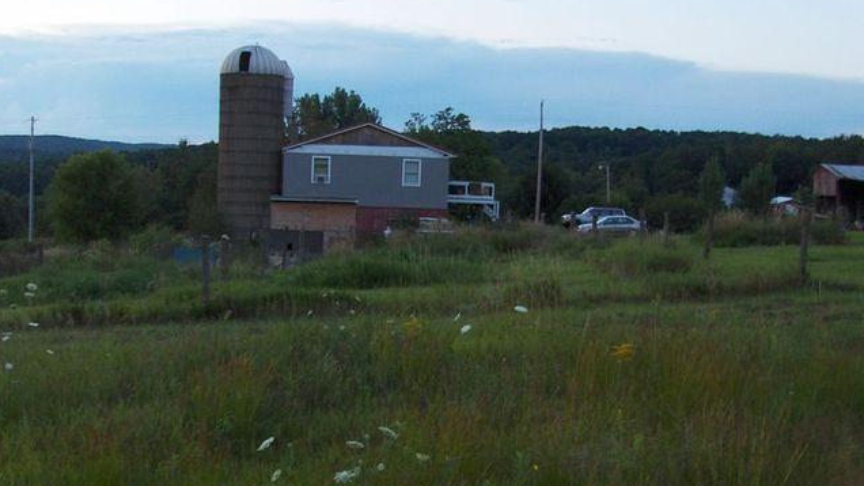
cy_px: 310
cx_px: 431
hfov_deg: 45.5
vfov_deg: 26.4
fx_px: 1031
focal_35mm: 45
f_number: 3.5
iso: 200
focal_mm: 6.5
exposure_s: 1/27.5
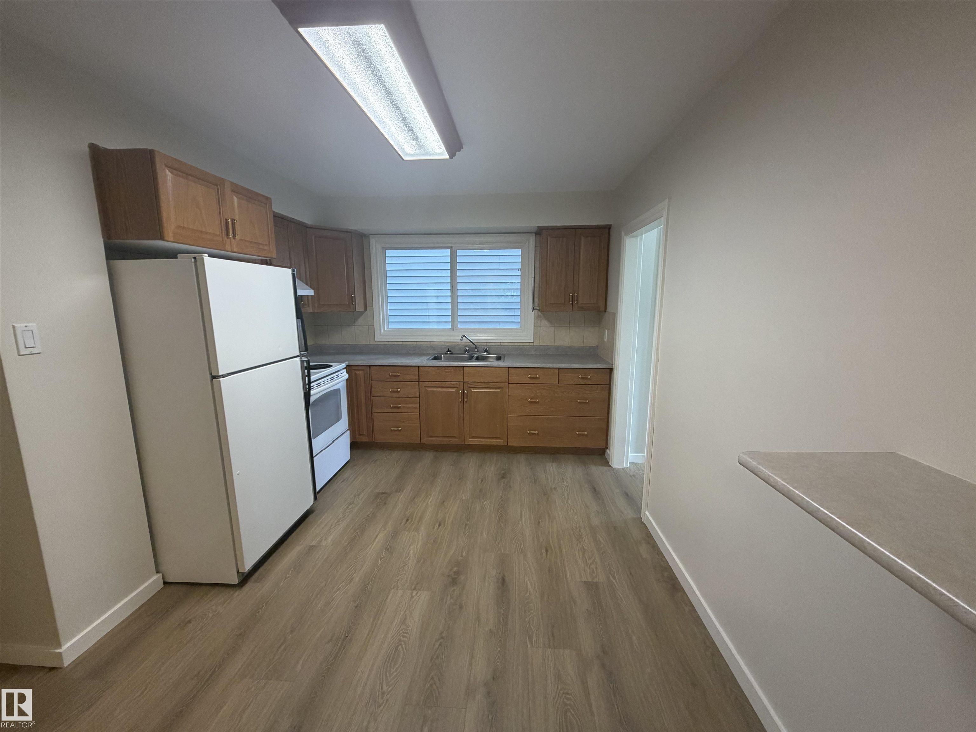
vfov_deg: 85.7
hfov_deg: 102.1
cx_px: 488
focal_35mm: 14
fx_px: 395
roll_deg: +0.0
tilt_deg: -7.3
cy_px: 366
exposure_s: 1/60
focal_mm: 2.22
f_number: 2.2
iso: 200
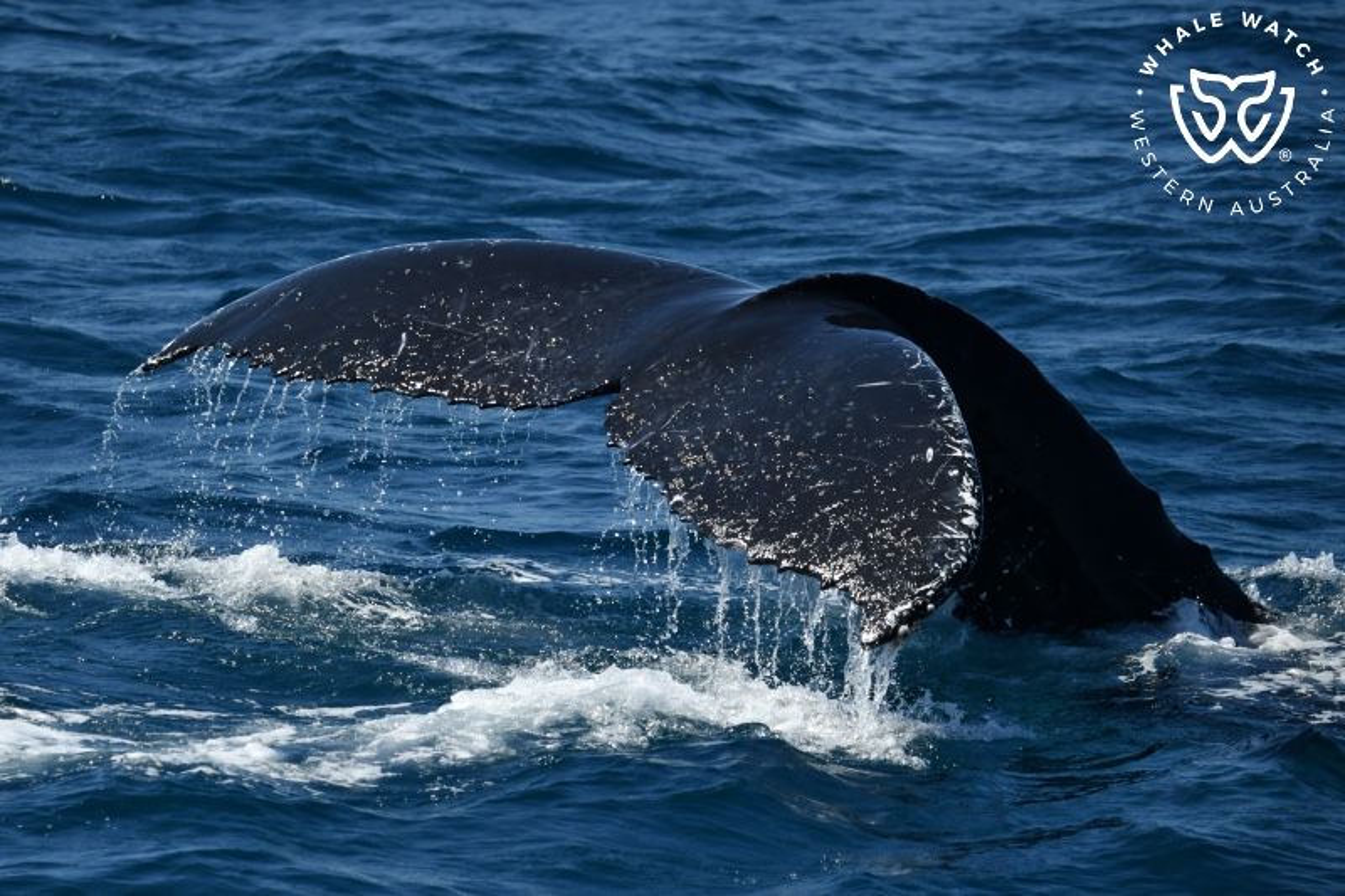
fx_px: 13446
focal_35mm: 360
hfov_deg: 5.7
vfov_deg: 3.8
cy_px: 448
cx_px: 672
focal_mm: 360
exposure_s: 1/8000
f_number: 6
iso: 800
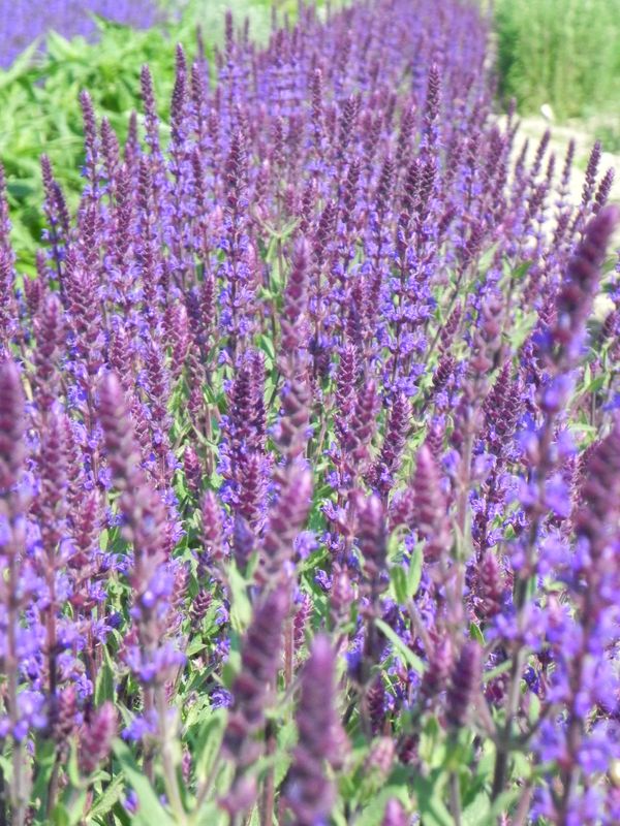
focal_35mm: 105
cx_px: 310
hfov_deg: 14.1
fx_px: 2508
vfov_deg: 18.7
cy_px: 413
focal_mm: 18.8
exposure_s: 1/2000
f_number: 4
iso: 800
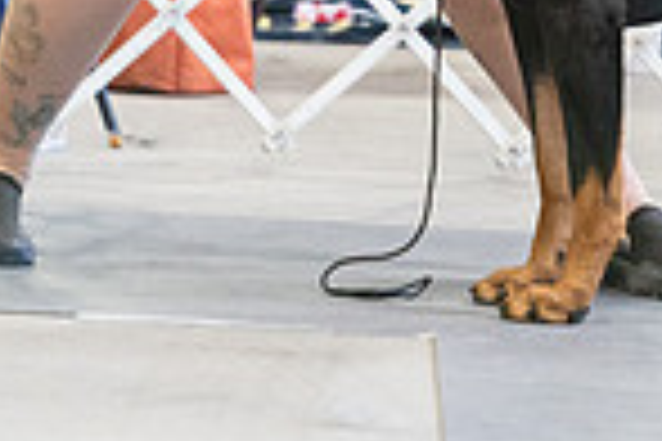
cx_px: 599
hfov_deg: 2.6
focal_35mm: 790
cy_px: -259
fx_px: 14526
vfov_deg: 1.7
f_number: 2.8
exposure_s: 1/320
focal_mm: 200
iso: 4000
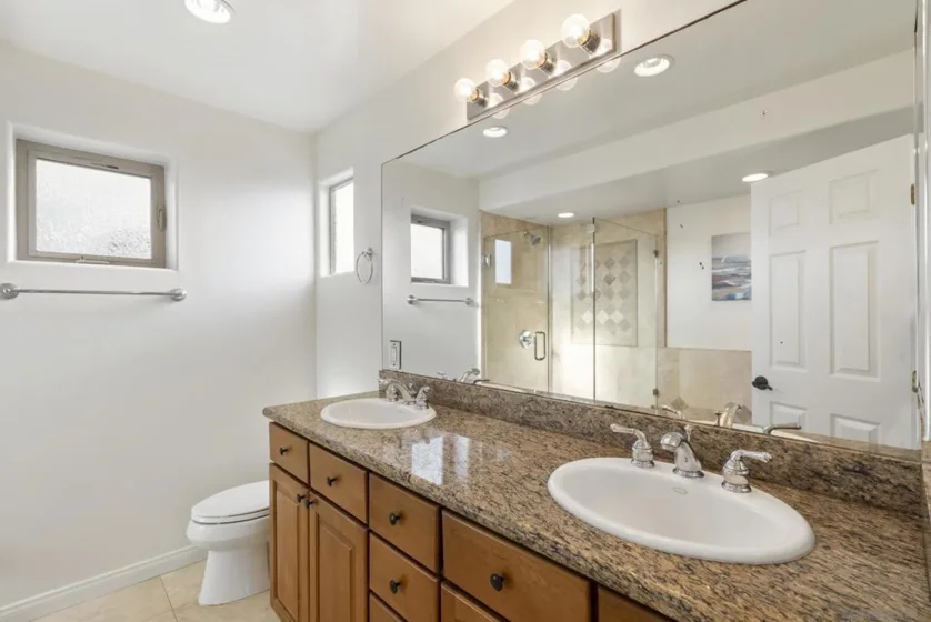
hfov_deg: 96.7
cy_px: 311
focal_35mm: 16
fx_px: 414
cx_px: 466
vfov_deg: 73.8
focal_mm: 16
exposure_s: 1/25
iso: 500
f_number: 8
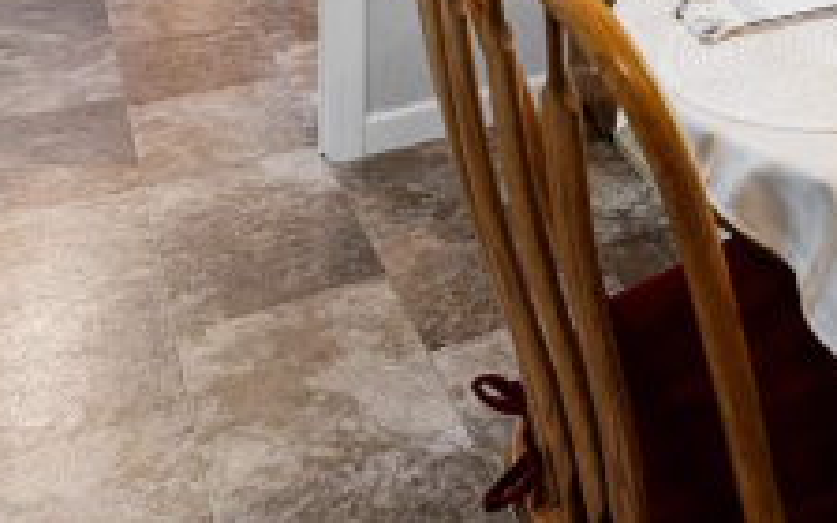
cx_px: 1009
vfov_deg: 18.0
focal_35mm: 58
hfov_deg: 29.9
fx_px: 1323
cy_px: -407
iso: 640
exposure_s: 1/13
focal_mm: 17
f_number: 6.3
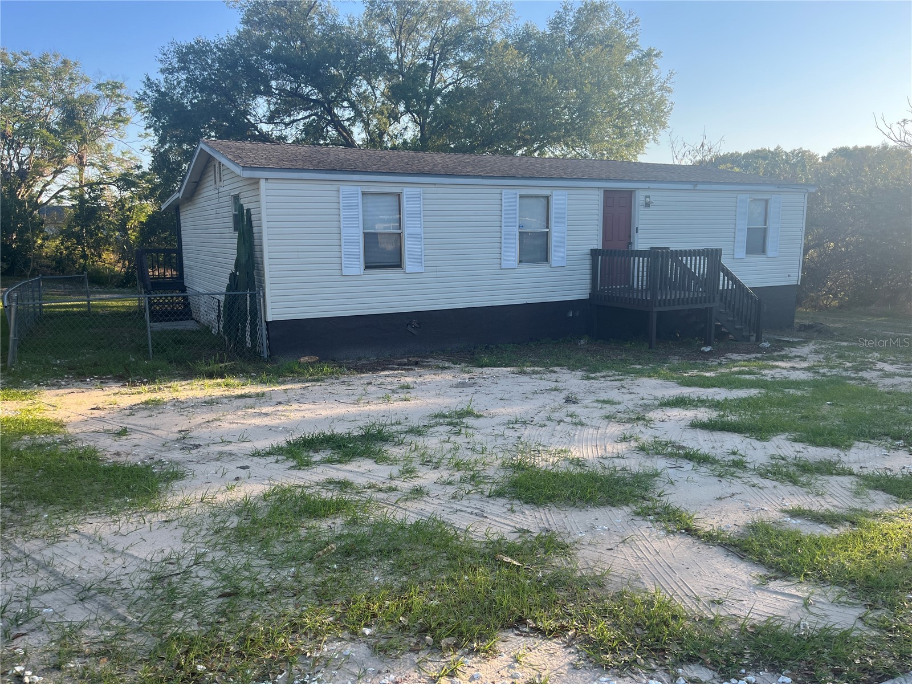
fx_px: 685
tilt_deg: -7.4
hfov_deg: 67.3
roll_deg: +0.1
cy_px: 342
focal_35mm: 26
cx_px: 456
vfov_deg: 53.1
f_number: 1.6
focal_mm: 5.1
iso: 50
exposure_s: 1/732
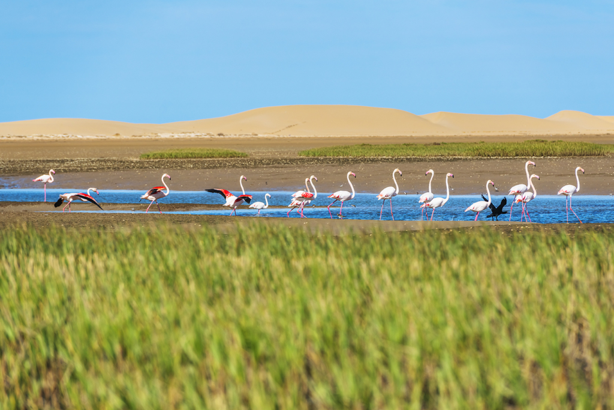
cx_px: 307
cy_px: 205
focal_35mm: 200
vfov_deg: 6.9
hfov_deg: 10.3
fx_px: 3411
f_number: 7.1
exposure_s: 1/2500
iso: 160
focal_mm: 200
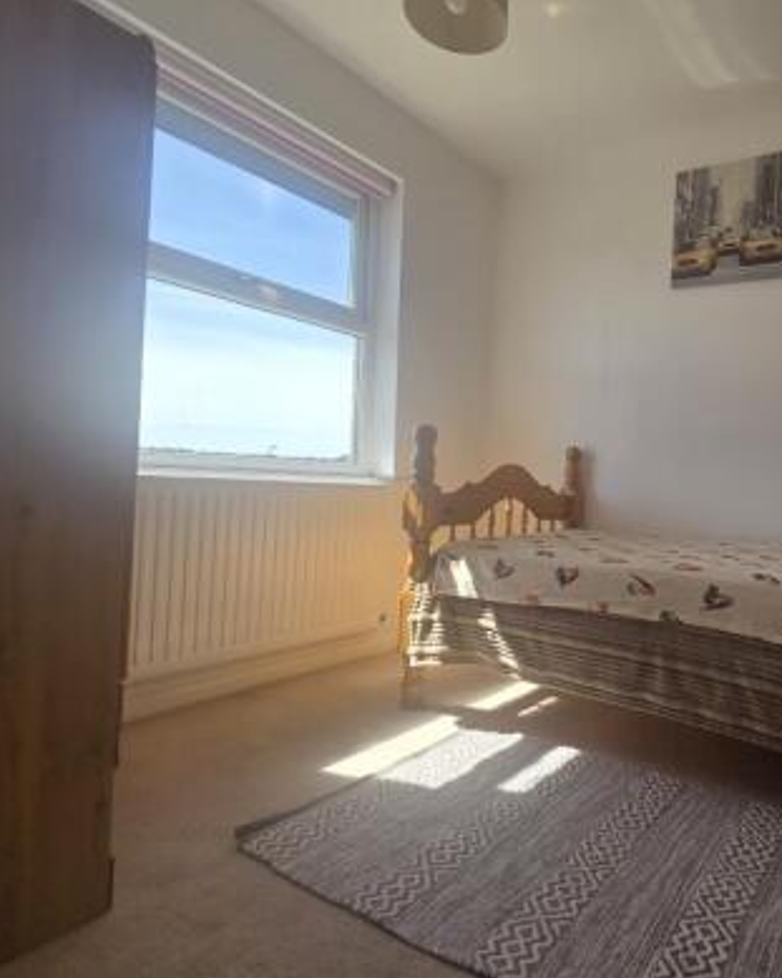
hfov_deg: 64.5
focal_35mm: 19
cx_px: 627
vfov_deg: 83.3
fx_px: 550
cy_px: 507
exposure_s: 1/538
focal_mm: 2.2
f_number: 2.2
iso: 50
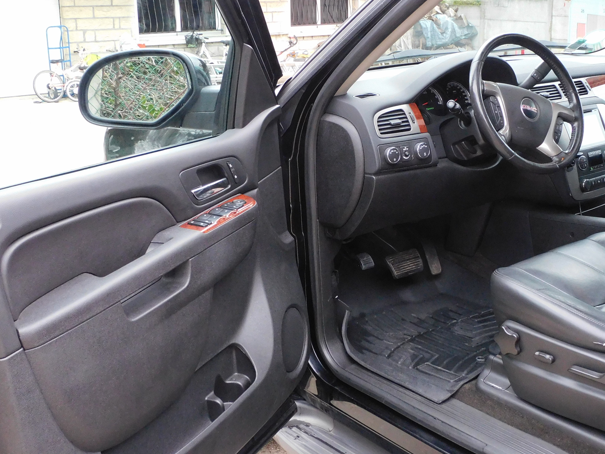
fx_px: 786
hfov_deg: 42.0
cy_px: 194
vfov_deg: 32.1
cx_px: 348
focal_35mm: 45
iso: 400
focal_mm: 5.4
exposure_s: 1/125
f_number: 3.5
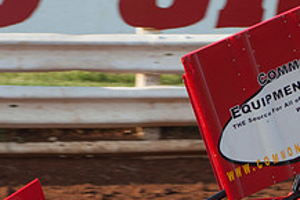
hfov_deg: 4.1
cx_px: 293
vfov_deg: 2.8
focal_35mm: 500
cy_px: 194
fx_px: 4169
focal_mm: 125
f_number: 4
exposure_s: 1/400
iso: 100
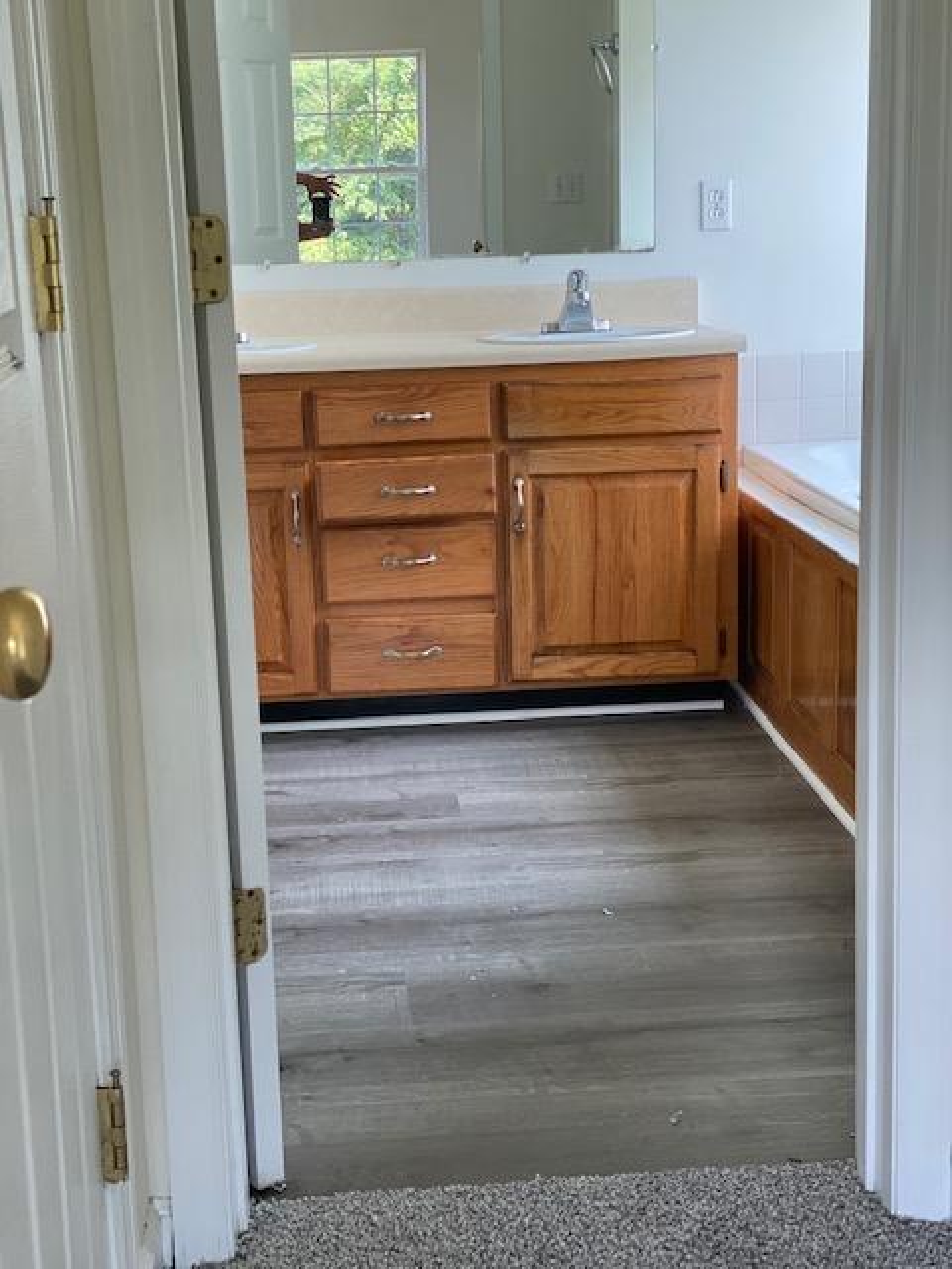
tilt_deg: -11.8
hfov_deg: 28.0
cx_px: 476
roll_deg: +1.4
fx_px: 1907
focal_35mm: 52
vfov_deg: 36.8
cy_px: 634
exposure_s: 1/122
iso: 100
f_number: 2
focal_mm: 6
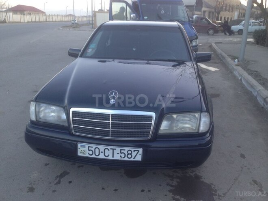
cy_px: 100
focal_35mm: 33
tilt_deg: -14.5
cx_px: 134
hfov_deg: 55.4
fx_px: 255
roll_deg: -1.6
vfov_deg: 42.9
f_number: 2.4
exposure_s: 1/40
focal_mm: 4.12
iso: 50
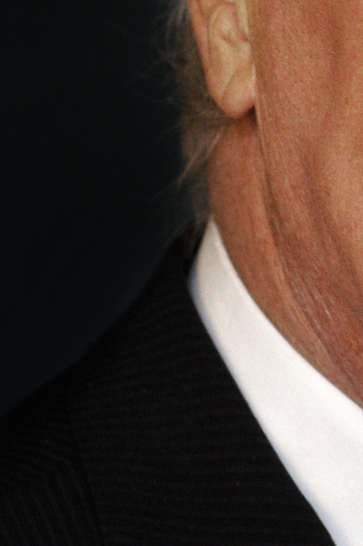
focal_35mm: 310
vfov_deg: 6.7
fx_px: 4697
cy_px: 330
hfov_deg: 4.4
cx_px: 560
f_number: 2.8
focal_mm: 50
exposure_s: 1/40
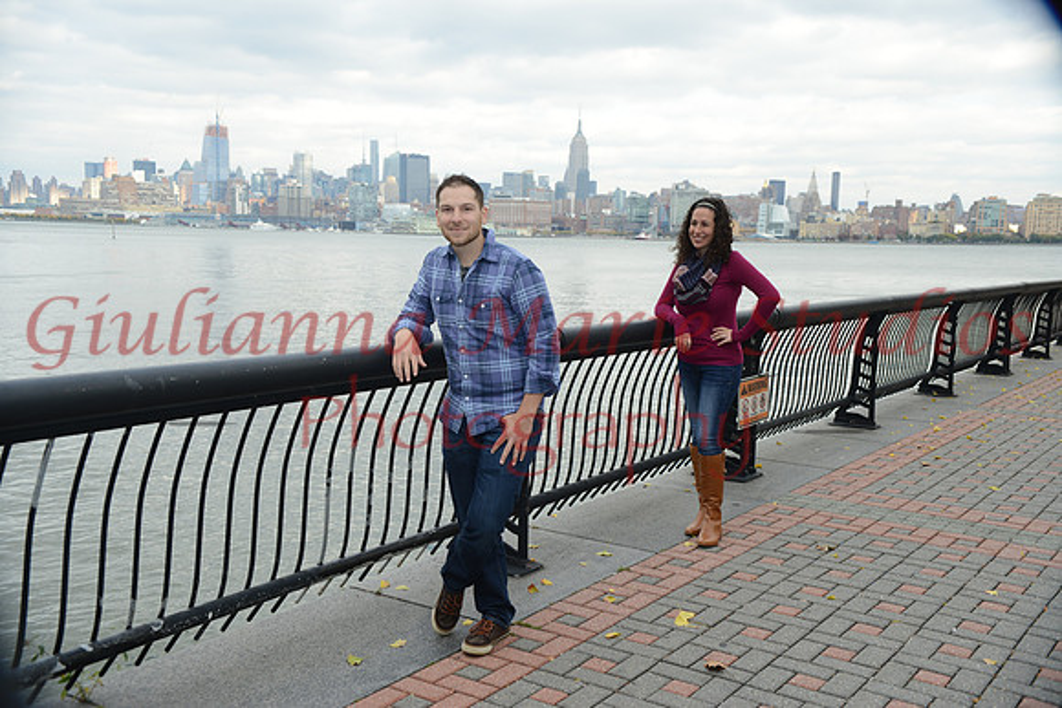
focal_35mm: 38
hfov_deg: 50.7
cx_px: 531
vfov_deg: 35.1
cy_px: 354
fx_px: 1121
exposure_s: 1/250
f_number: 6.3
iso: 250
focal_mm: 38
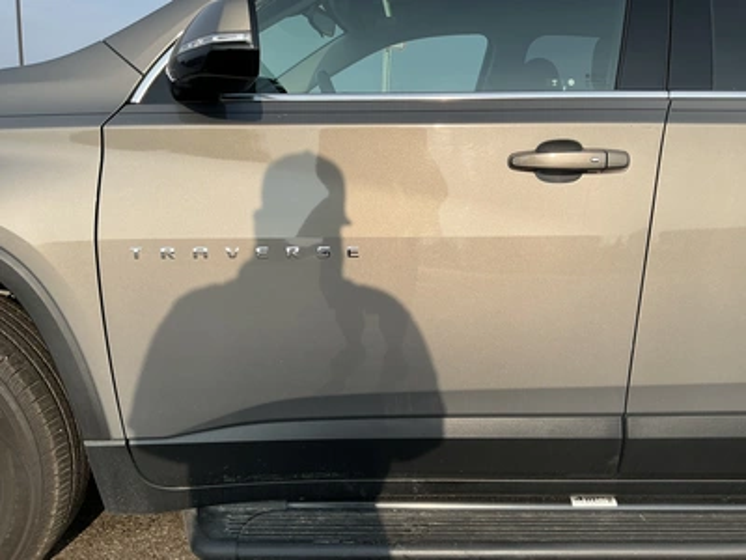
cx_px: 373
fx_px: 603
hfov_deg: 63.4
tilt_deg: -12.0
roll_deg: -2.9
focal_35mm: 28
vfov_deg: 49.7
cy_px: 280
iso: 25
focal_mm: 3
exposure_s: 1/1577
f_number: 1.8
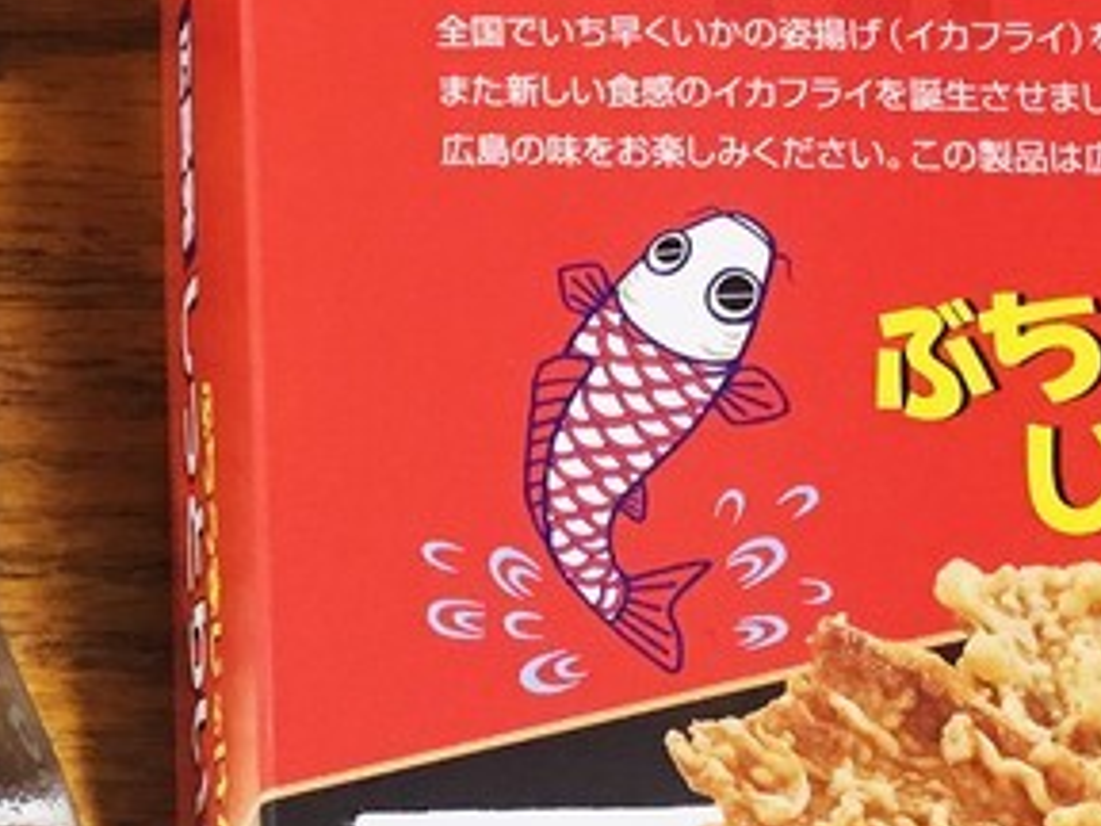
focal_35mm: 121
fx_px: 3849
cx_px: -478
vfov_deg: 12.2
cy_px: 92
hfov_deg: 15.2
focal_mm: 4.15
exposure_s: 1/15
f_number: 2.2
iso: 50
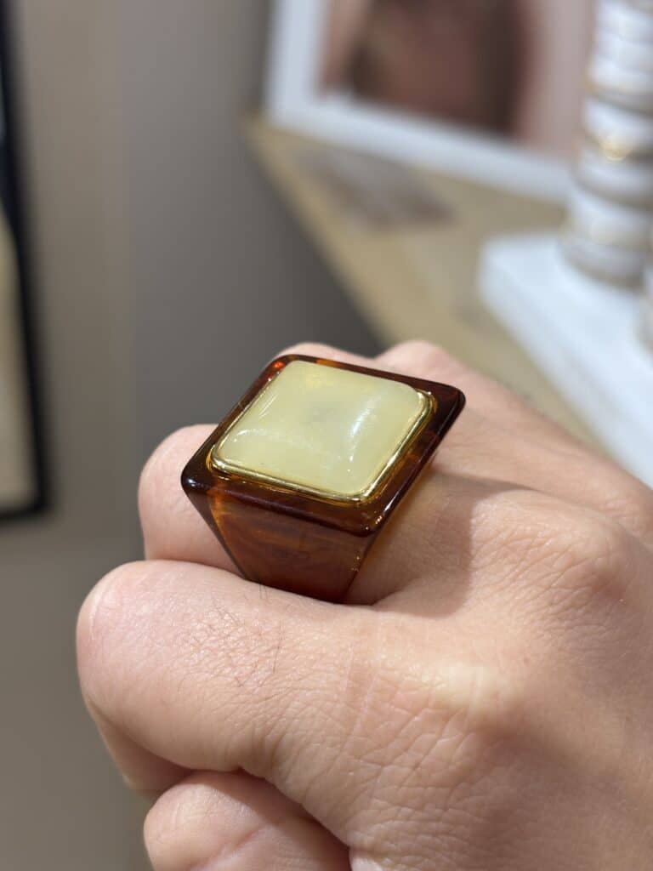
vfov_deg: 36.8
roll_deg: -3.1
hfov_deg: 28.0
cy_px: 436
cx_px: 326
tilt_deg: -35.0
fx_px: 1308
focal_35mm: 52
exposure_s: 1/100
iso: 64
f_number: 1.6
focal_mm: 5.96
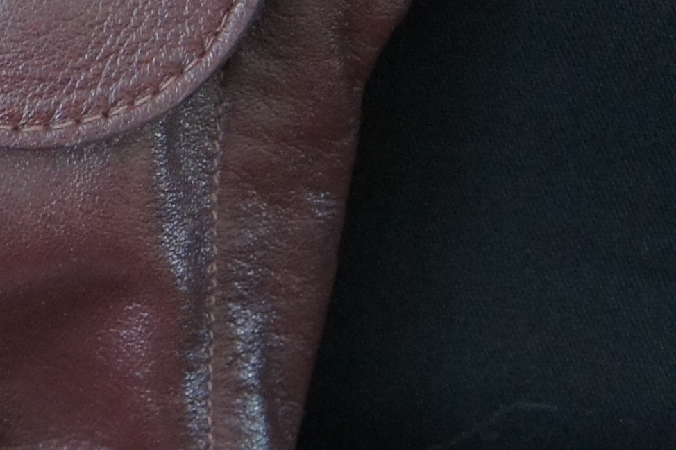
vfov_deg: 6.9
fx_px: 3717
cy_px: 1
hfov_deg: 9.8
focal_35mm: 198
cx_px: -600
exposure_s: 1/10
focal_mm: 28
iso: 1600
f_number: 4
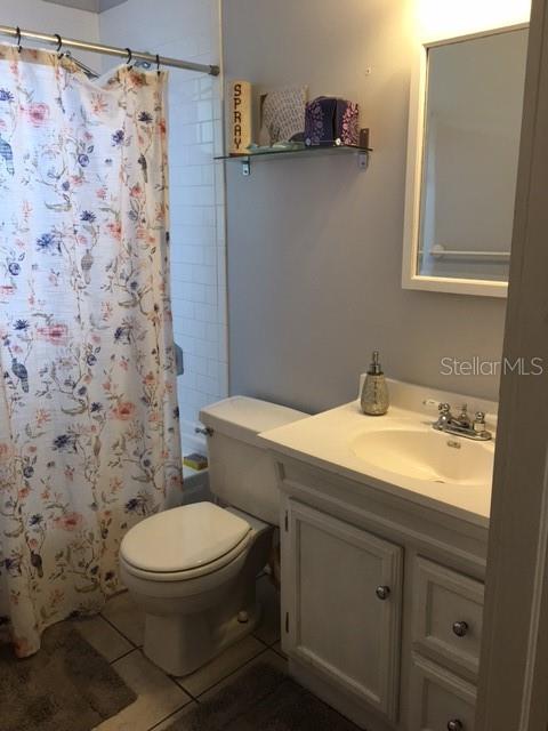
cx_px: 274
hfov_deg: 48.2
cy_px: 366
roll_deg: +0.7
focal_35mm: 29
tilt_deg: -11.6
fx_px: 612
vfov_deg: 61.7
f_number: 2.2
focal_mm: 4.15
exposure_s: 1/15
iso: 25
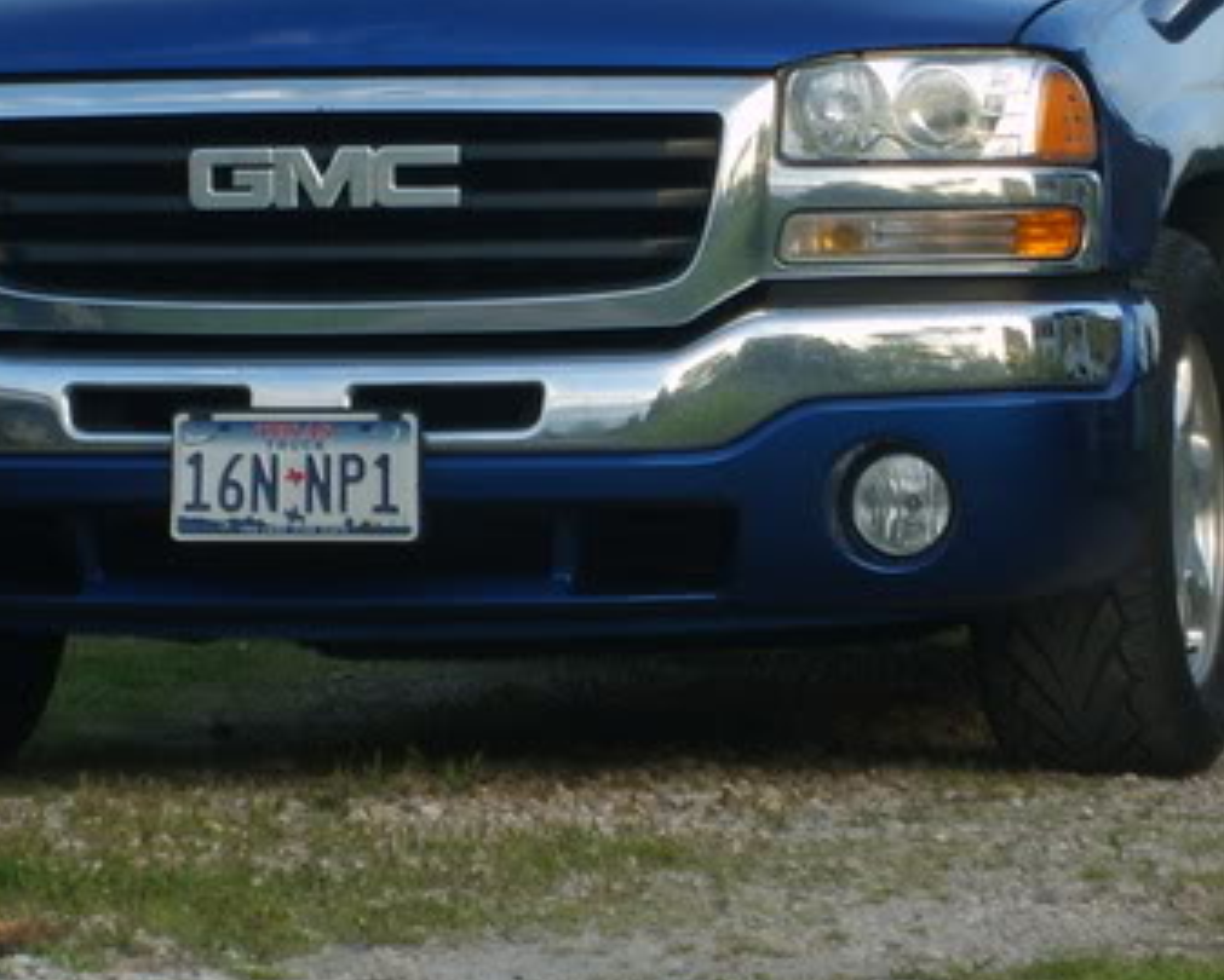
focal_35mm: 243
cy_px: 377
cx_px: 657
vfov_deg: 6.4
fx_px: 8808
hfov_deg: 7.9
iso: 50
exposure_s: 1/60
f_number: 4.9
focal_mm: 17.4
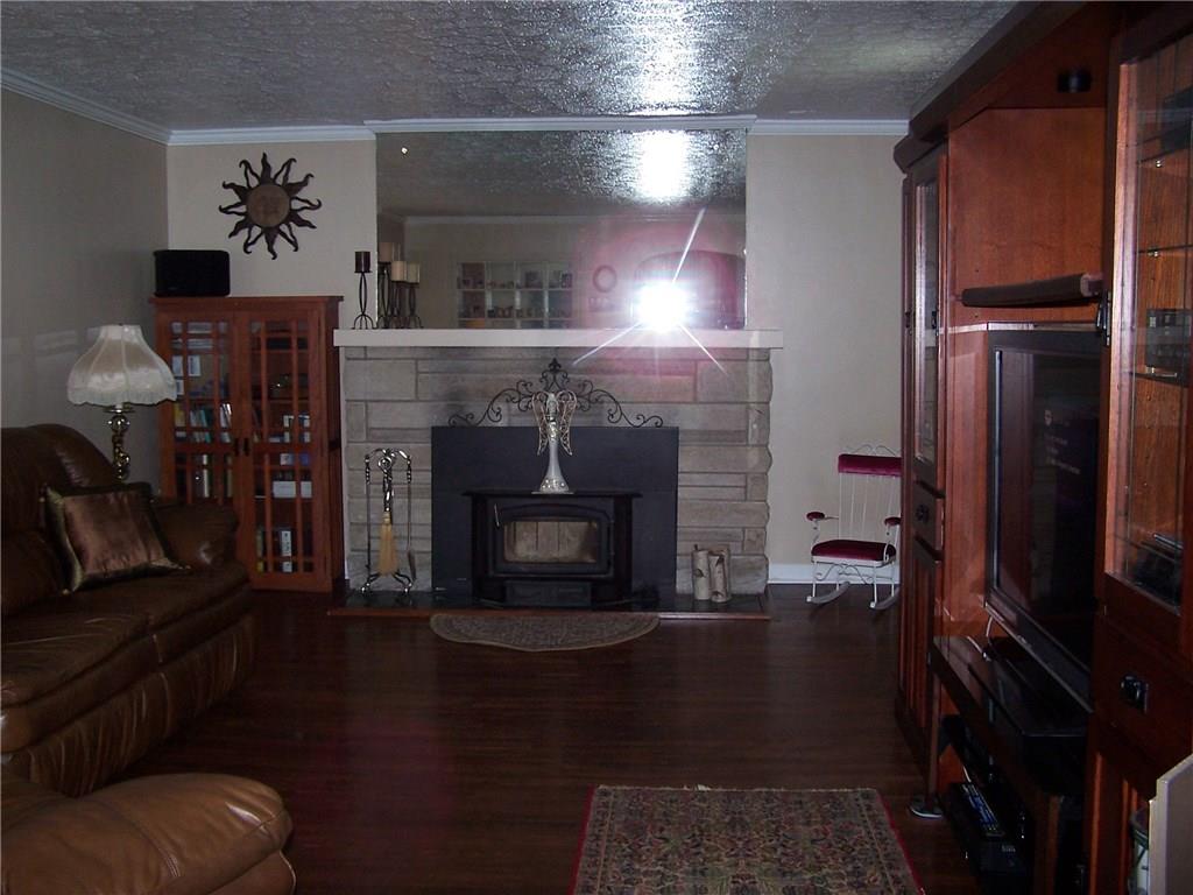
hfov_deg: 49.0
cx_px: 596
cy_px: 448
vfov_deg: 37.7
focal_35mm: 38
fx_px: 1310
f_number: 2.8
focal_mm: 6.3
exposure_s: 1/60
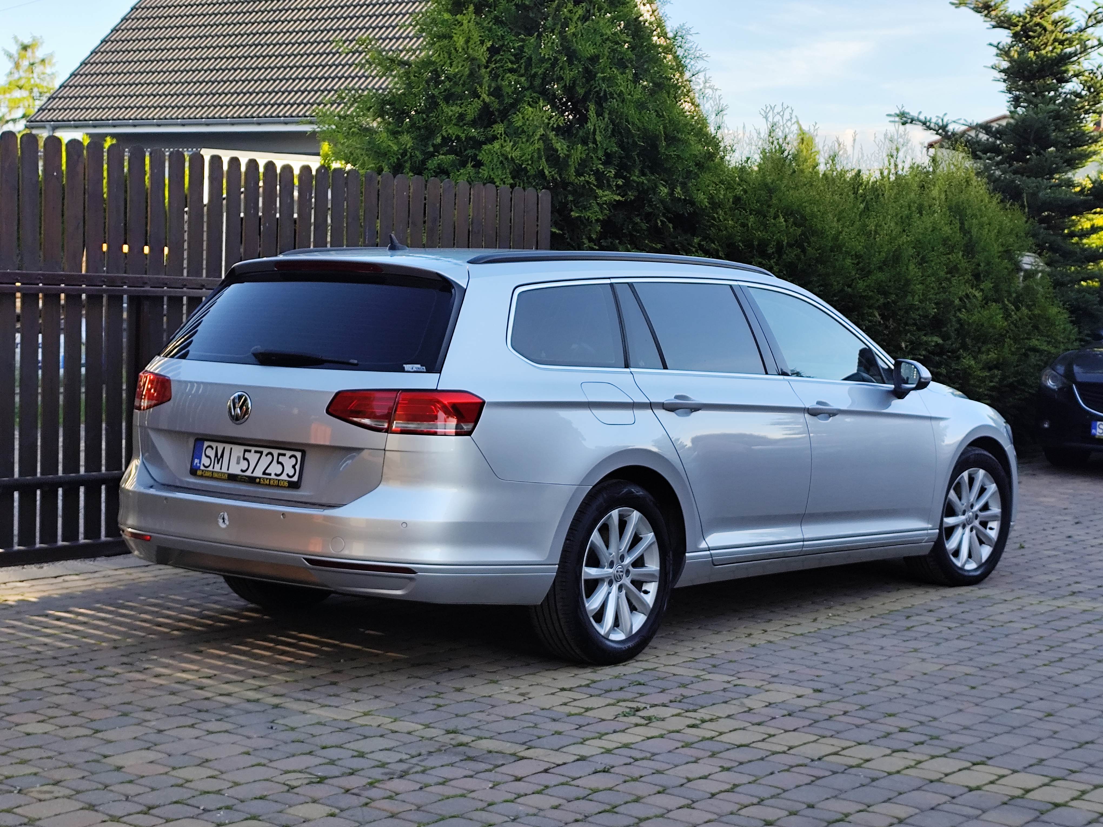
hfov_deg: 32.2
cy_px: 414
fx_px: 1912
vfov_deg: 24.4
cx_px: 552
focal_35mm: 60
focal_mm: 6.19
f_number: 1.65
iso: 50
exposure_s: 1/405
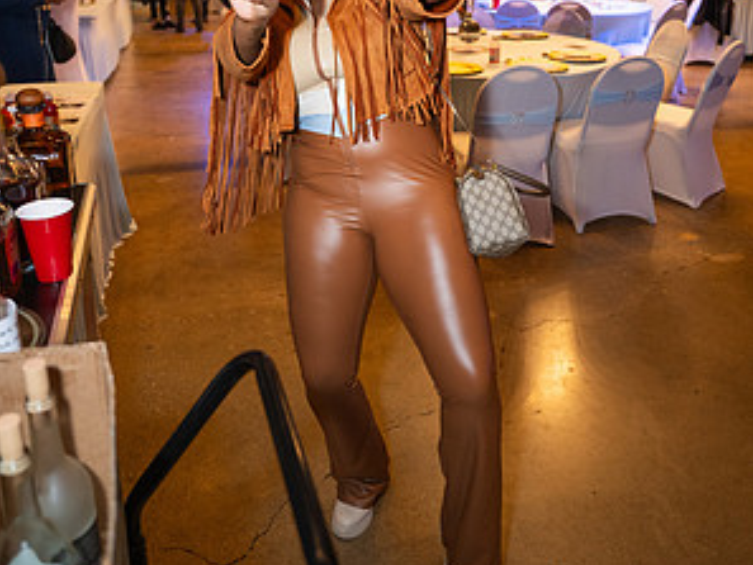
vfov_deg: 39.5
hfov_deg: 52.6
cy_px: 134
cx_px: 378
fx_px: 762
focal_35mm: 35
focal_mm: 24
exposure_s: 1/125
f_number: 2.8
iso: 1250
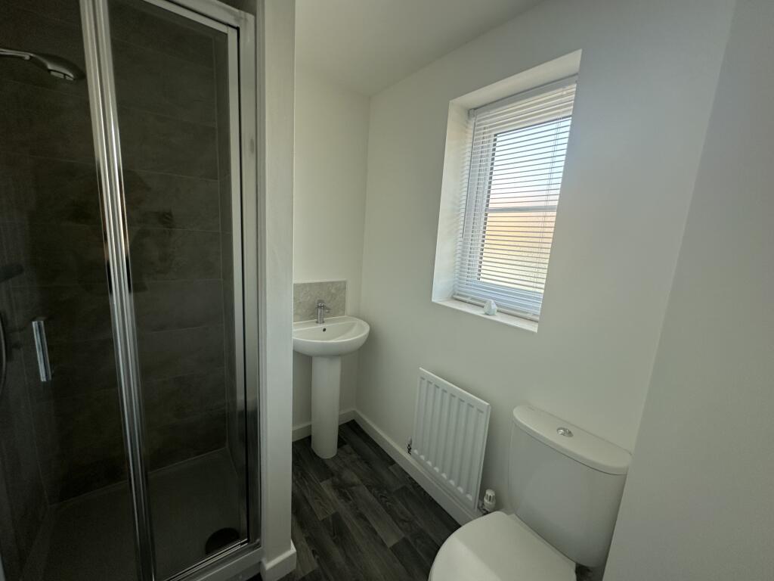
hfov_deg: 102.1
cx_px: 387
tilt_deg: -9.9
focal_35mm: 14
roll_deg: -4.4
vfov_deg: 85.7
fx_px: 313
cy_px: 290
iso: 64
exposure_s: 1/99
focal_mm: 2.22
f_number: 2.2
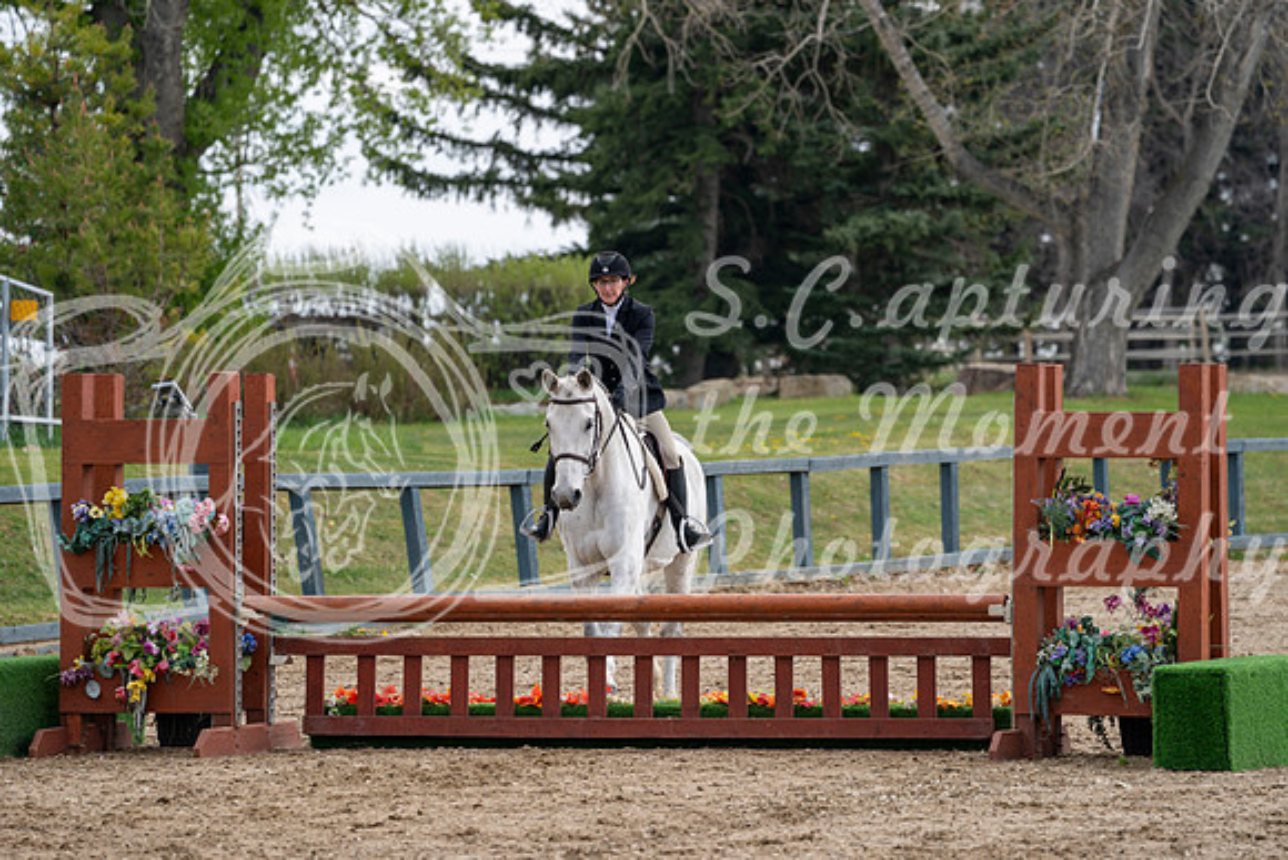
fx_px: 8517
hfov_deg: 8.6
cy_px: 430
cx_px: 644
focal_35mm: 238
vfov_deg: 5.8
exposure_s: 1/250
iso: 100
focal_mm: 238
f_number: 5.6
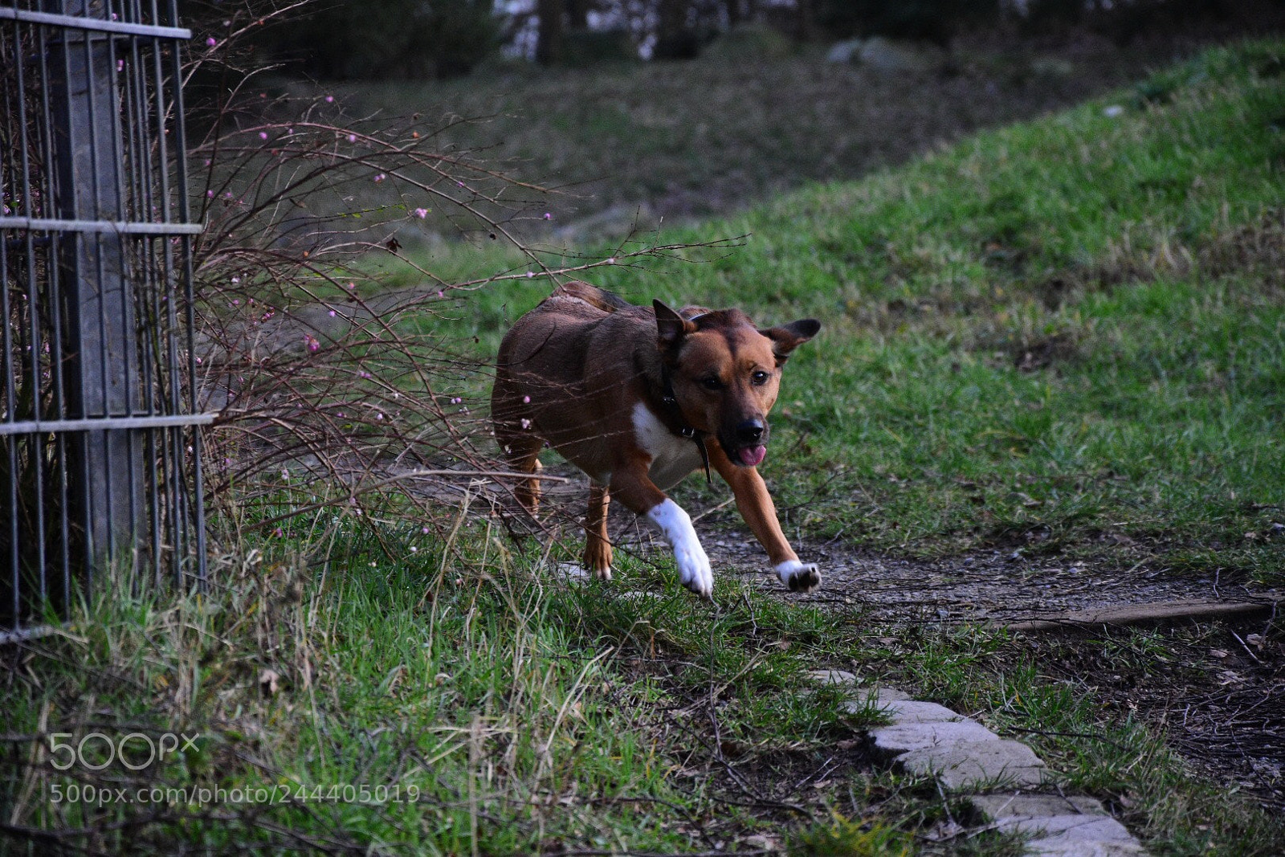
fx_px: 5622
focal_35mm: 158
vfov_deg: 8.7
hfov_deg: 13.0
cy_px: 428
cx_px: 642
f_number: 5.6
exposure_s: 1/1000
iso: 2000
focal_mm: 105
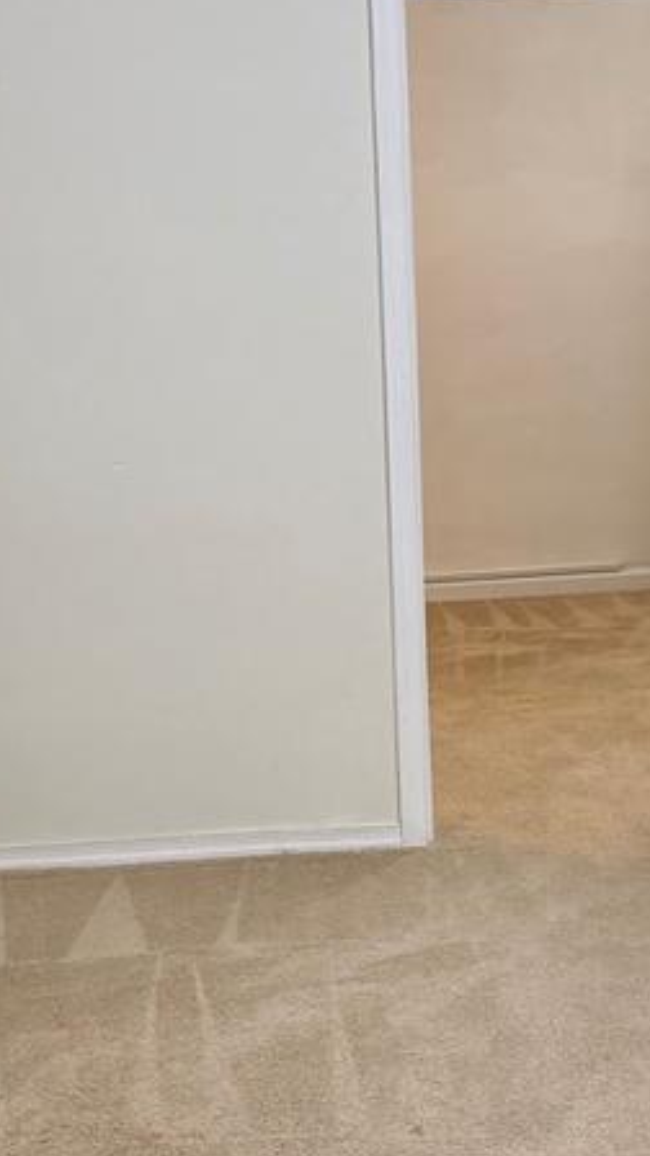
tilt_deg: -14.3
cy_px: 802
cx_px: 340
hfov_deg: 14.4
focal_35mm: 84
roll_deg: +2.7
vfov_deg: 25.1
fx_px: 2574
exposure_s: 1/60
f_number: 1.78
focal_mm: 6.76
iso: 200
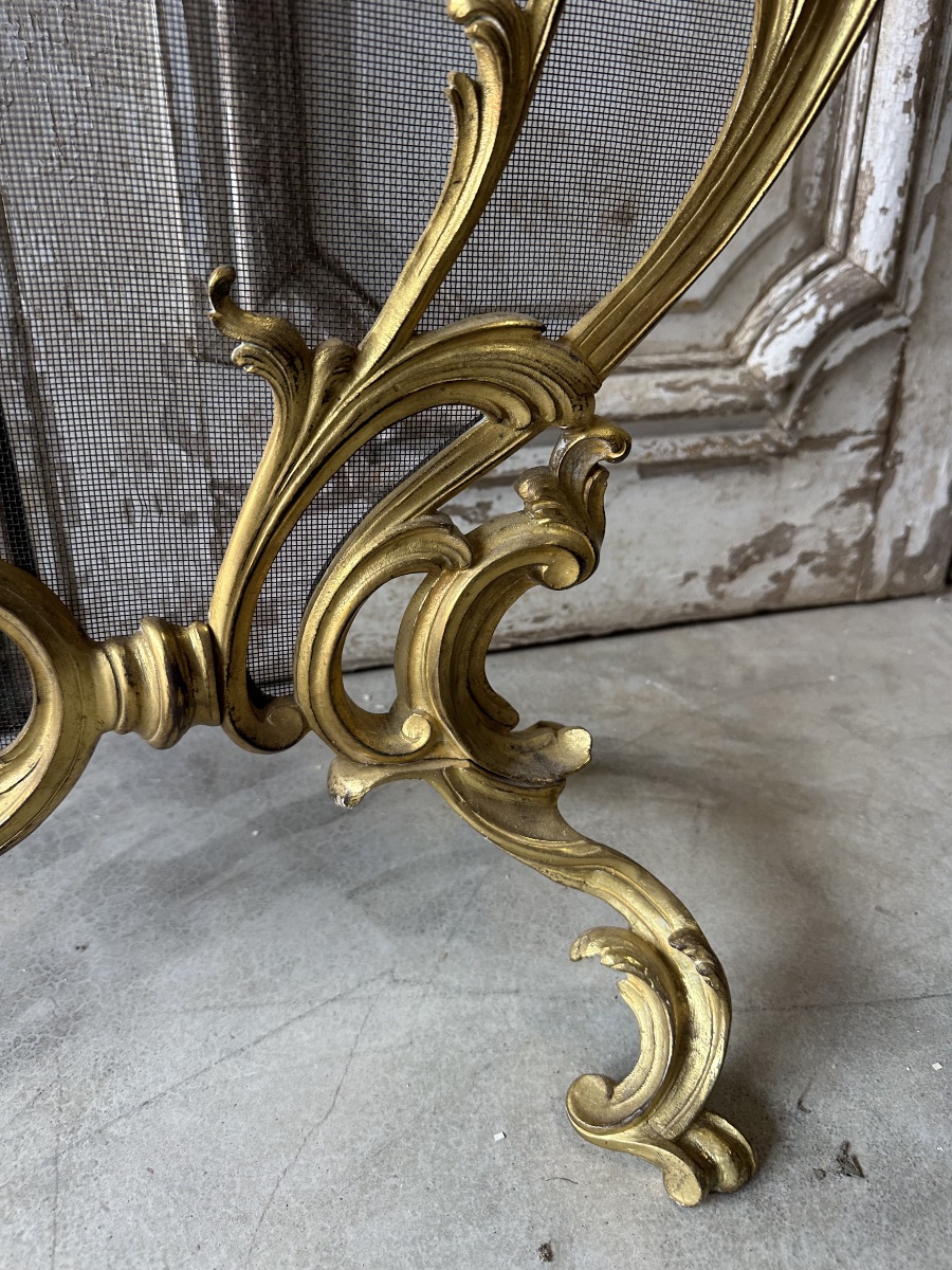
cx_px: 476
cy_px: 635
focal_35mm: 24
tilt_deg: -28.3
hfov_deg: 56.8
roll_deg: -1.4
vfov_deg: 71.6
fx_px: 880
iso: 100
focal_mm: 6.86
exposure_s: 1/100
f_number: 1.78
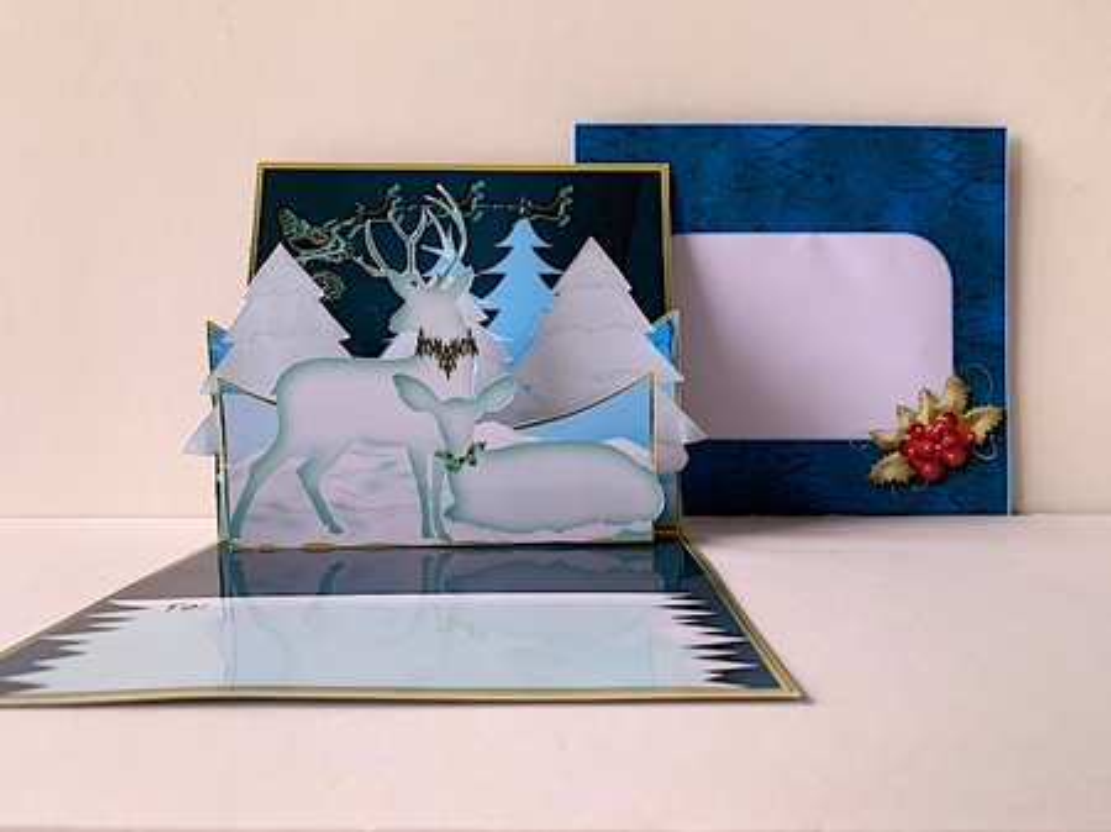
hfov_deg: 67.3
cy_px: 416
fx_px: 834
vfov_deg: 53.0
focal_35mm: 26
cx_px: 556
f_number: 1.8
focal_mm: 4.25
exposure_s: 1/88
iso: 100
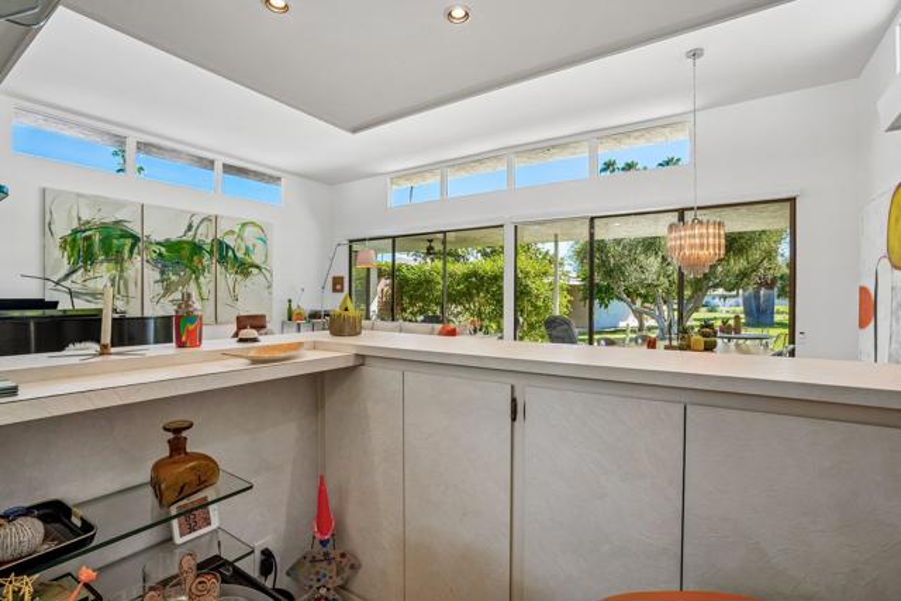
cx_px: 450
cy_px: 300
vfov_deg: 73.8
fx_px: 401
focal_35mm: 16
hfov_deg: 96.7
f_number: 8
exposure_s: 1/30
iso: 160
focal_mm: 16
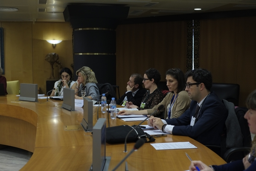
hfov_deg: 37.5
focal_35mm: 53
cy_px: 86
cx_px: 128
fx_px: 377
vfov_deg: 25.5
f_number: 3.2
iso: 1000
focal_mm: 35
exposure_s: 1/125
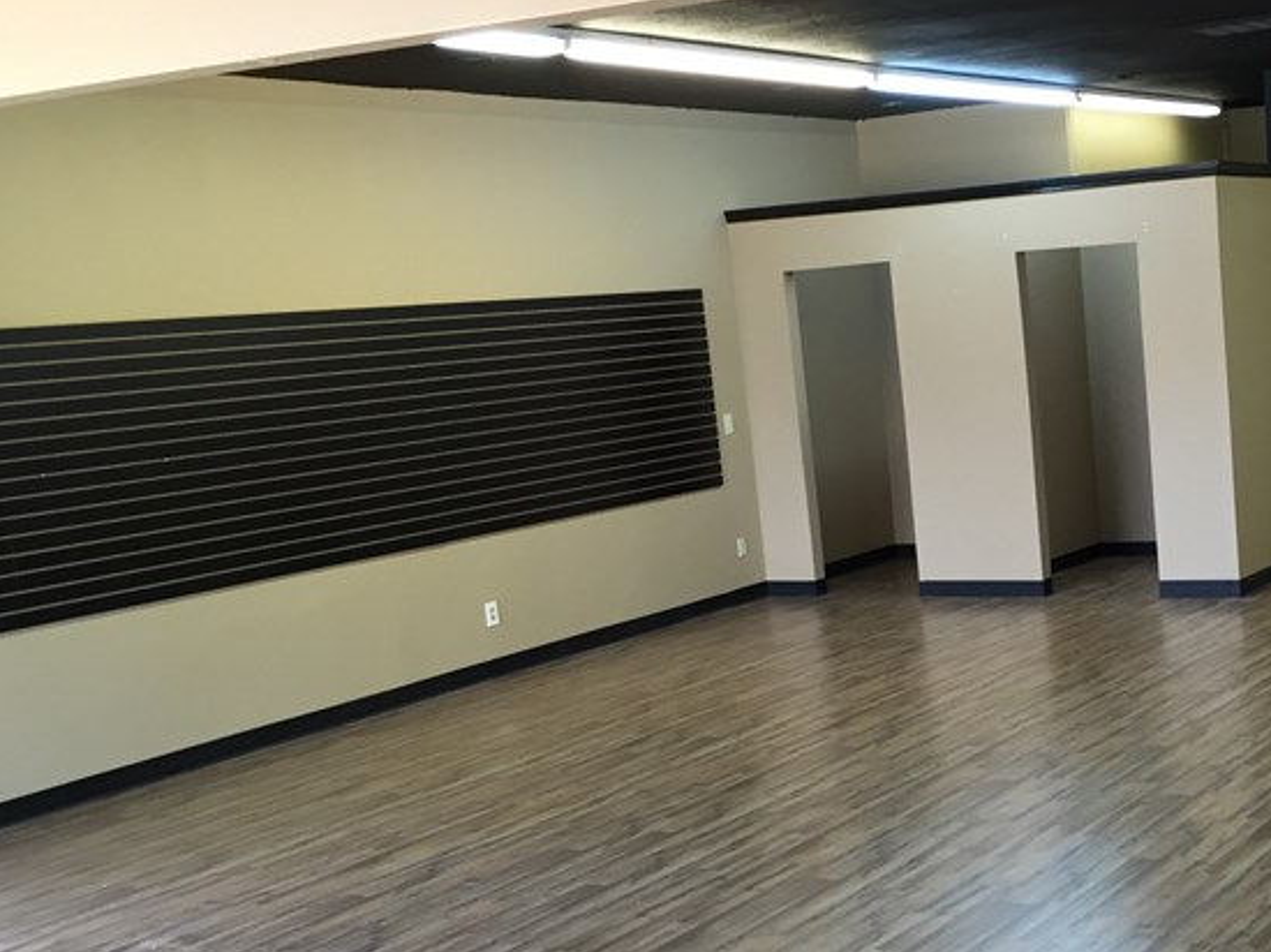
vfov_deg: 26.8
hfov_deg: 34.2
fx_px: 1982
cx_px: 1068
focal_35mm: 54
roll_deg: +2.8
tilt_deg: -10.5
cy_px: 677
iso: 80
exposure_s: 1/30
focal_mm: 4.15
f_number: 2.2
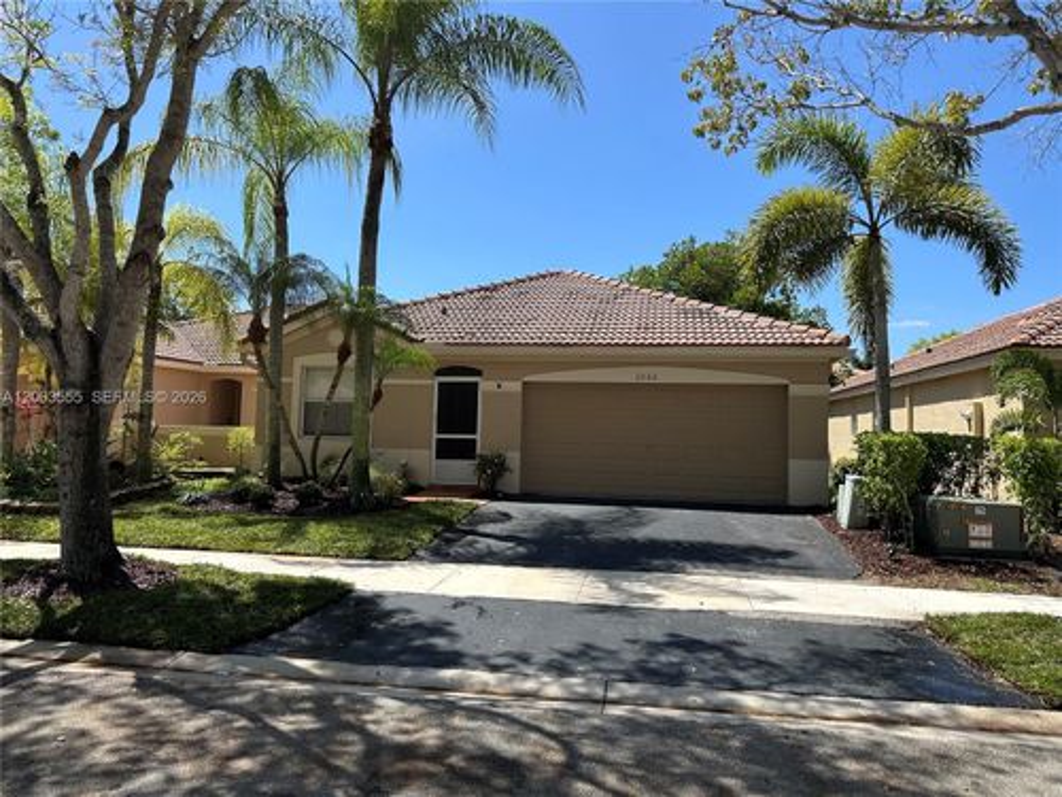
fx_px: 736
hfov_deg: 71.6
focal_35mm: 24
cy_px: 398
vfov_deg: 56.8
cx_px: 531
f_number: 1.78
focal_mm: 6.86
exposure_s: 1/3597
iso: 80
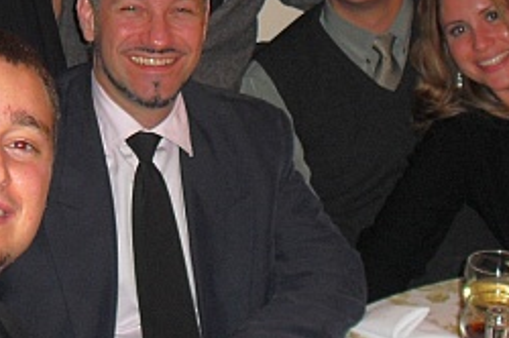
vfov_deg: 13.9
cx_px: 53
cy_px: -41
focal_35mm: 96
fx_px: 1356
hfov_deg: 20.8
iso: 200
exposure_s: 1/60
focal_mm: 6.3
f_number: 3.1
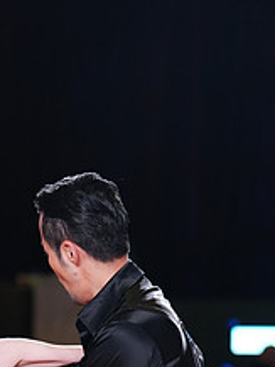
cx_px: 95
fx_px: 2995
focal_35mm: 283
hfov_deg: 5.3
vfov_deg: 6.9
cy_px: 474
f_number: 2.8
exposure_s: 1/400
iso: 1000
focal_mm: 110
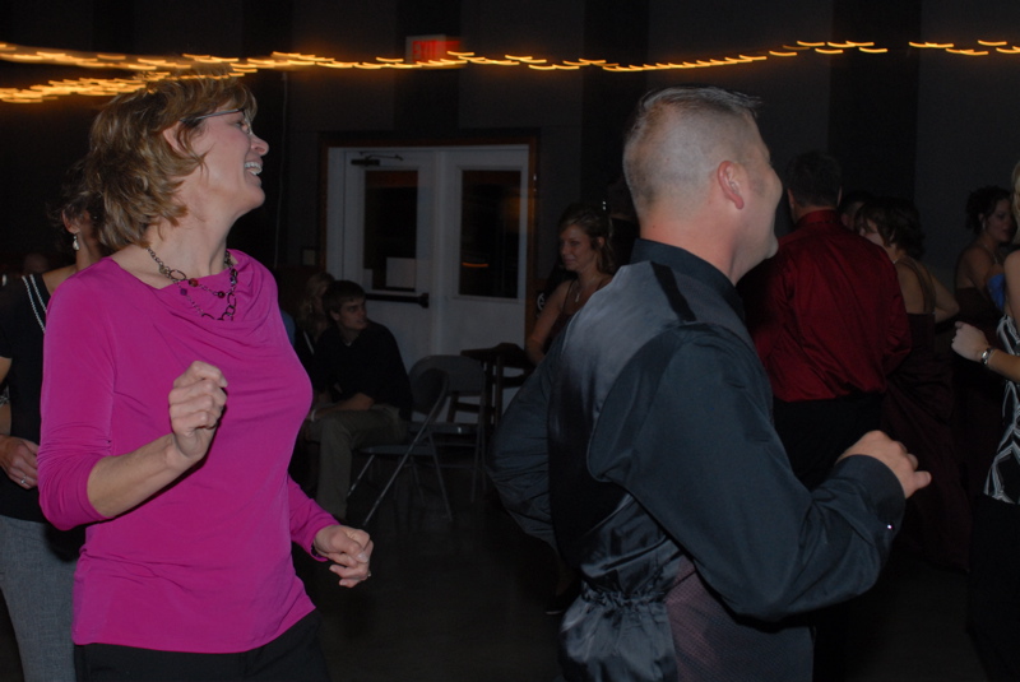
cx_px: 510
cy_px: 341
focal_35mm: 52
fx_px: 1489
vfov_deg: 25.8
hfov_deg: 37.8
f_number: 4.5
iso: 400
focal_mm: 35
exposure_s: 1/13
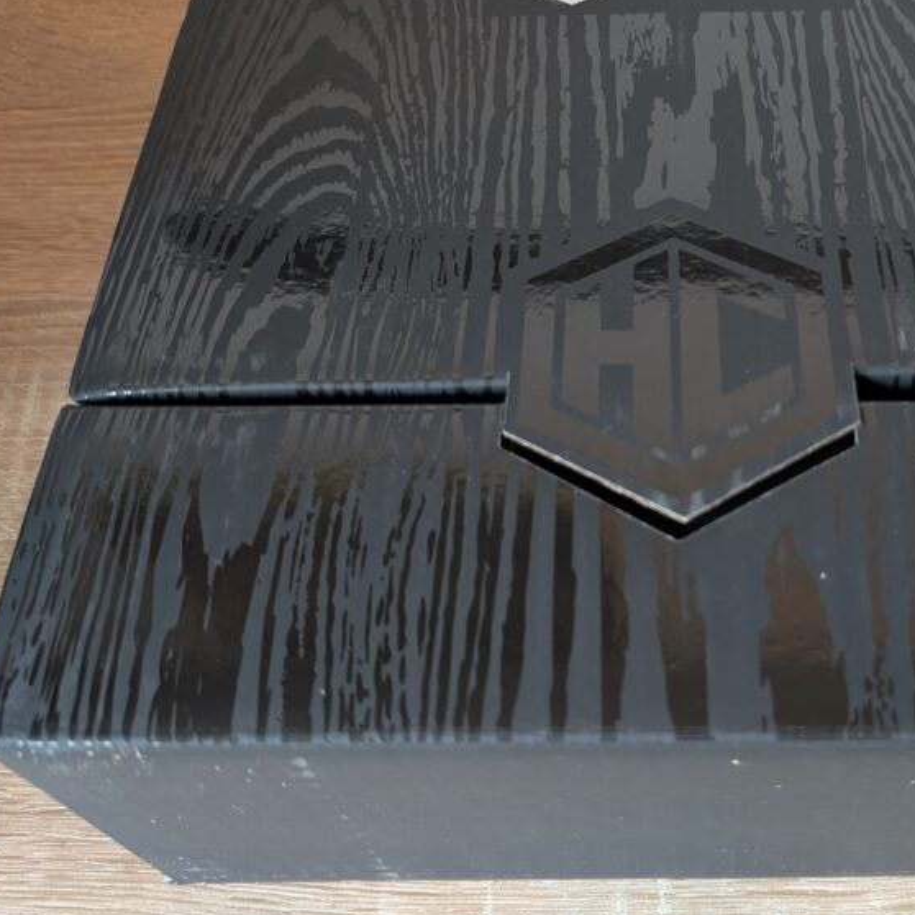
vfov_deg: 42.5
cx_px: 689
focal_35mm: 39
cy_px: 334
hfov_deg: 41.5
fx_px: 1166
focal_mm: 6.9
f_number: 1.68
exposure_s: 1/100
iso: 964
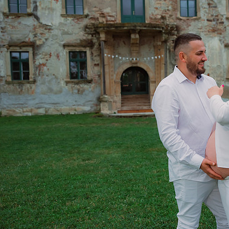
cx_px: 187
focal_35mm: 50
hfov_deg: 33.0
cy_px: 109
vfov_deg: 34.0
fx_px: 374
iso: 500
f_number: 3.2
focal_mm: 35
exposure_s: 1/250
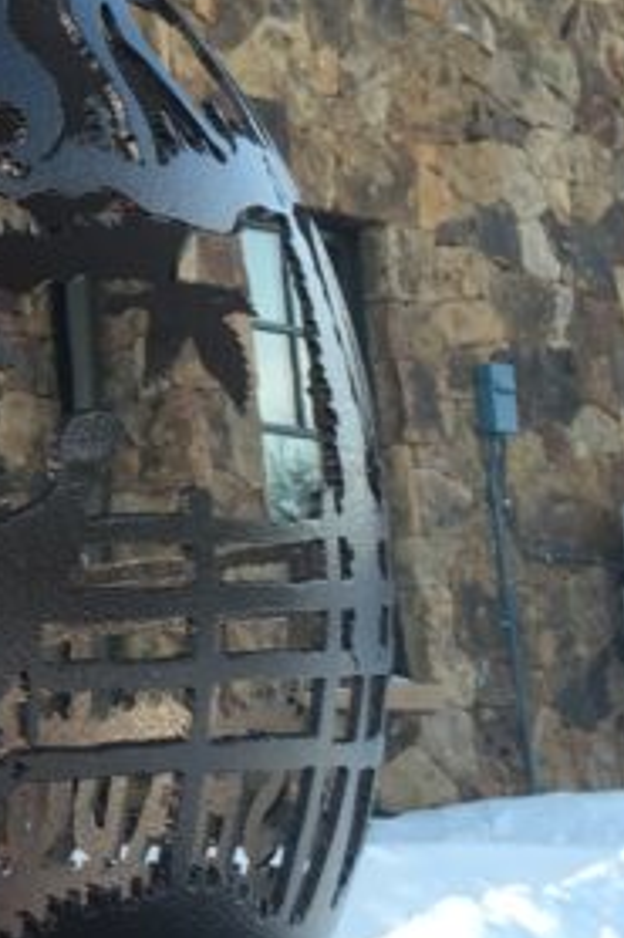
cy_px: 148
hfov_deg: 11.3
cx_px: -563
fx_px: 2889
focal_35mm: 111
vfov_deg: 18.2
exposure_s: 1/60
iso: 25
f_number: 2.2
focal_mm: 4.15
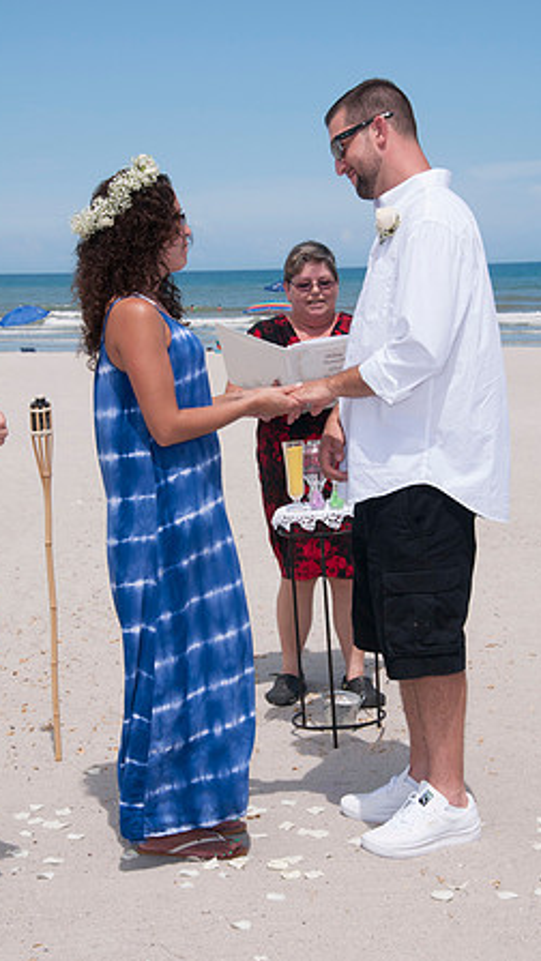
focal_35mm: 71
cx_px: 289
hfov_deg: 17.0
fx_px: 1811
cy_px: 480
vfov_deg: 29.7
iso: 100
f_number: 13
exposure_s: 1/250
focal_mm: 45
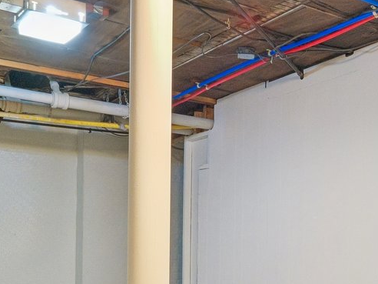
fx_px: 524
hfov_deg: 39.6
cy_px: 239
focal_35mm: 48
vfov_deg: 29.4
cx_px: 214
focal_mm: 8
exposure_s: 1/3.33
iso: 640
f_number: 8
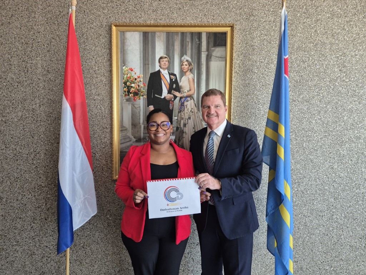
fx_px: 243
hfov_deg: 73.9
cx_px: 183
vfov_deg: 58.9
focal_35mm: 23
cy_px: 138
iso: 200
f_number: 1.8
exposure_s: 1/180
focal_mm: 5.4
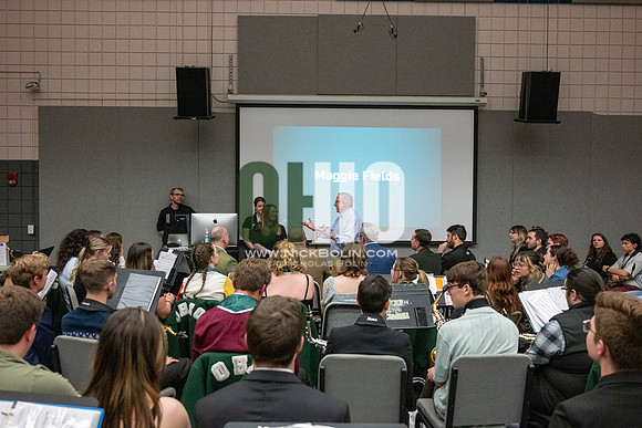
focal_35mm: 33
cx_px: 321
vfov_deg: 40.0
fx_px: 589
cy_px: 214
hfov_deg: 57.2
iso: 10000
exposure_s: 1/500
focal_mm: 33
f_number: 4
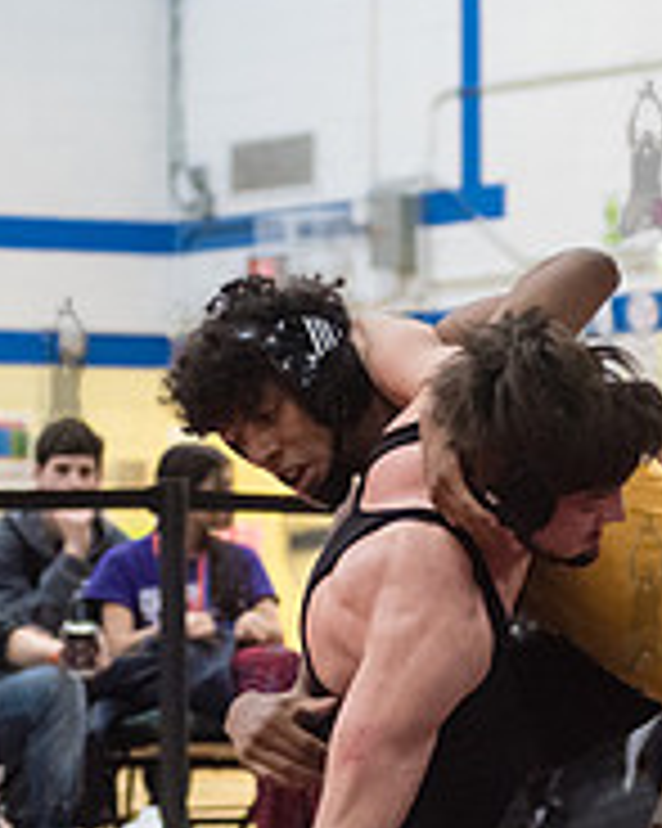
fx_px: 5809
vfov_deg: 8.2
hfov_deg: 6.5
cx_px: 644
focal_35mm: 237
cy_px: 592
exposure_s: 1/400
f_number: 3.5
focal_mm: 80
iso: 8000
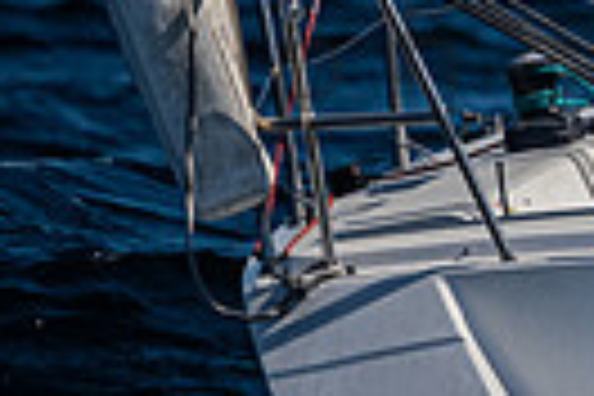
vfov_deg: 0.6
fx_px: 39580
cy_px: -244
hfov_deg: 0.9
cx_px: 1733
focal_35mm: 2399
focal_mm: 400
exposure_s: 1/8000
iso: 400
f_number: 5.6
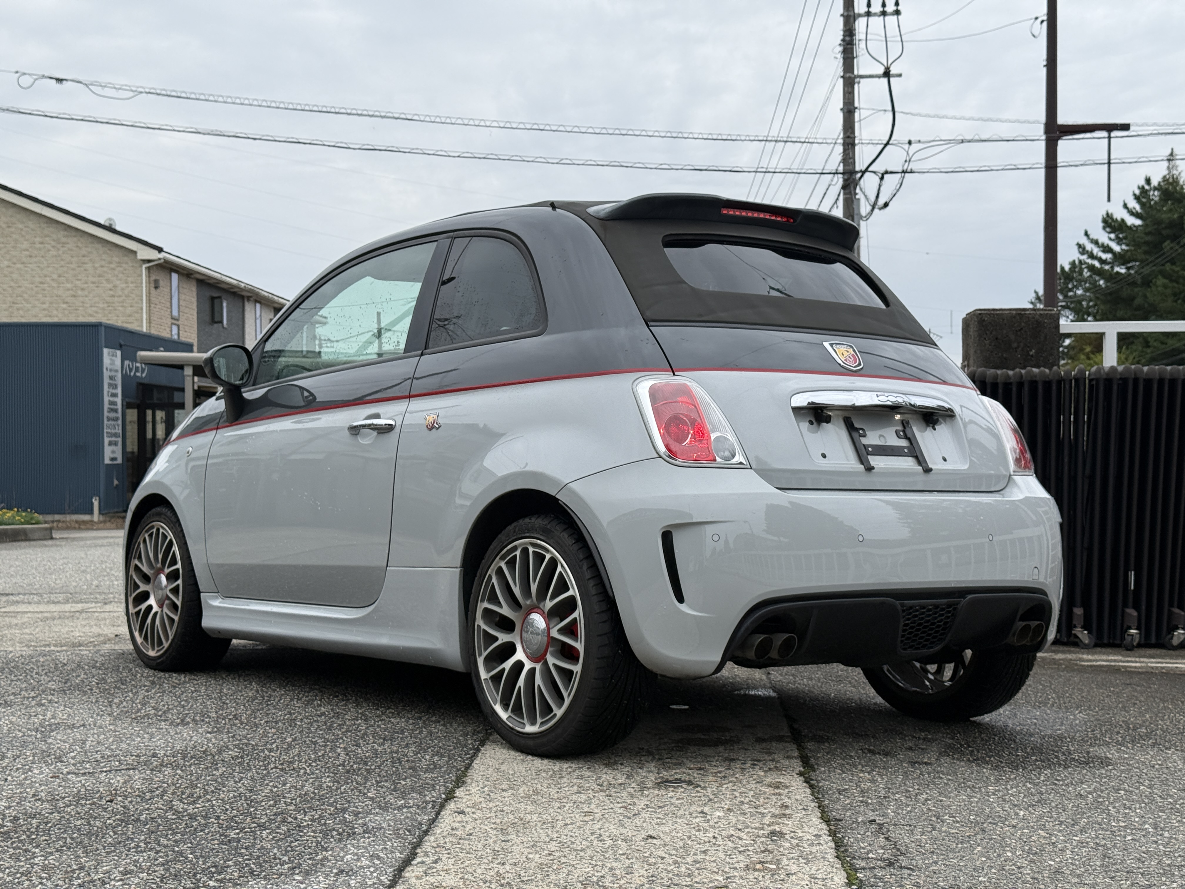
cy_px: 444
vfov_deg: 30.3
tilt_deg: +0.9
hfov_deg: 39.7
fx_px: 1643
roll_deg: +0.2
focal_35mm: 48
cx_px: 592
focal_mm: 6.76
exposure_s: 1/3096
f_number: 1.78
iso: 64
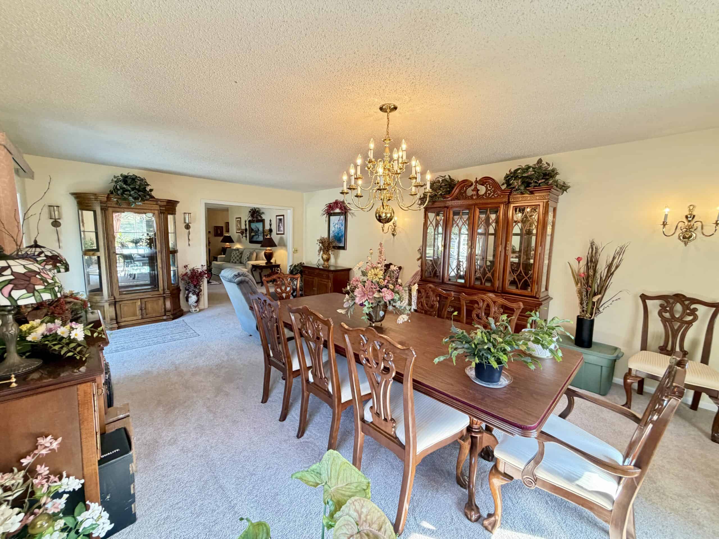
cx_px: 360
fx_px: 291
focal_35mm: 14
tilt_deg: -7.0
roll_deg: -1.0
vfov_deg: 85.7
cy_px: 270
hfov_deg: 102.1
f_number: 2.2
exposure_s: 1/60
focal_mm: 2.22
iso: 320
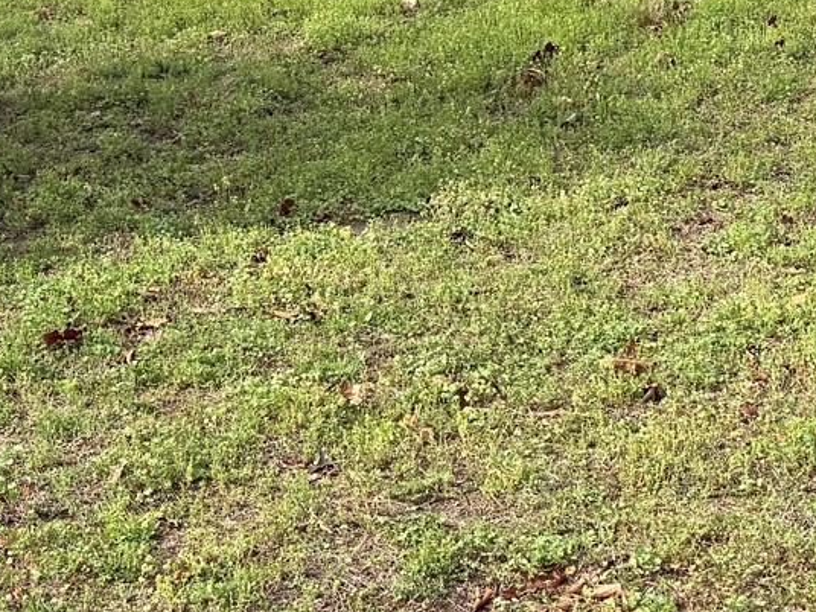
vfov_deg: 17.1
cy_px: 149
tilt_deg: -9.4
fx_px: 2027
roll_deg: +0.3
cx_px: 346
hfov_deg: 22.7
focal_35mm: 86
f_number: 1.78
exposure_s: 1/1553
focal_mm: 6.76
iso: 100
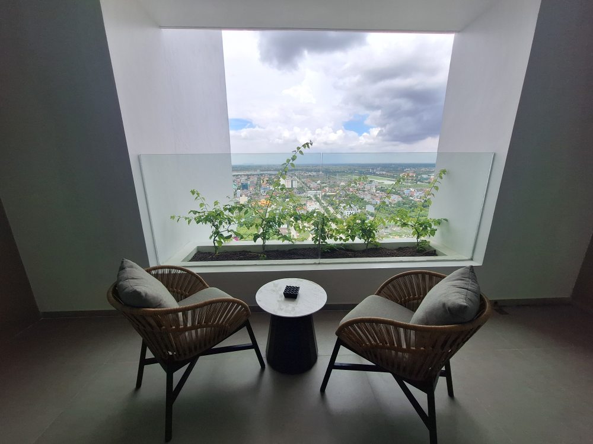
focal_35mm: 13
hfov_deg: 106.2
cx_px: 296
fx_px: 223
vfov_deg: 89.9
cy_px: 222
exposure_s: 1/1543
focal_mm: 1.74
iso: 40
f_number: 2.2
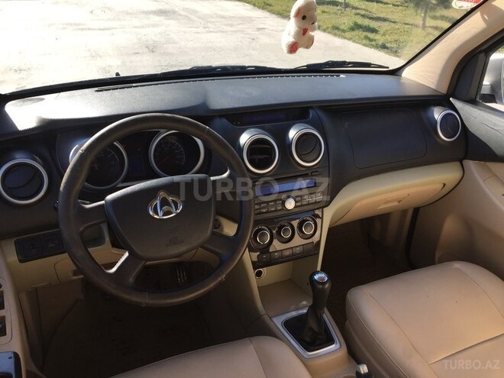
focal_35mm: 29
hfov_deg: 61.7
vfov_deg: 48.2
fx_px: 422
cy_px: 189
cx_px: 252
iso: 32
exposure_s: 1/534
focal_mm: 4.15
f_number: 2.2
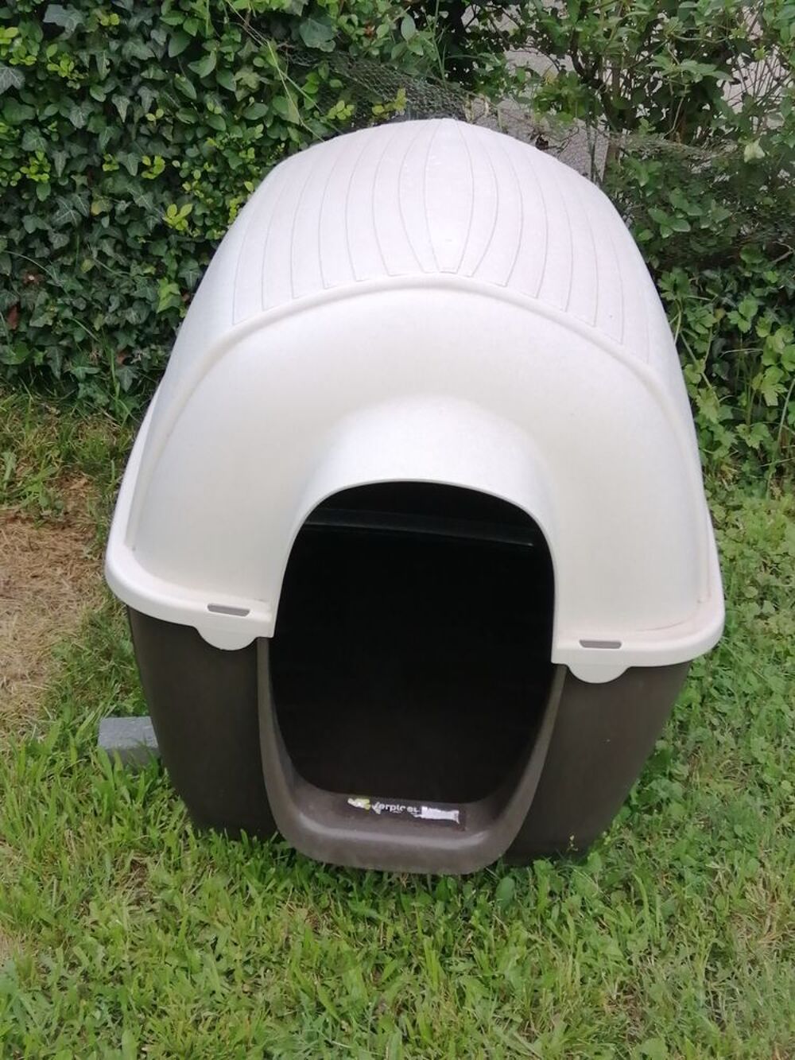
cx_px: 398
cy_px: 530
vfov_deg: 38.9
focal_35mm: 49
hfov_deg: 29.7
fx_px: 1500
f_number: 1.8
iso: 50
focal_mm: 3.6
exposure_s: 1/312
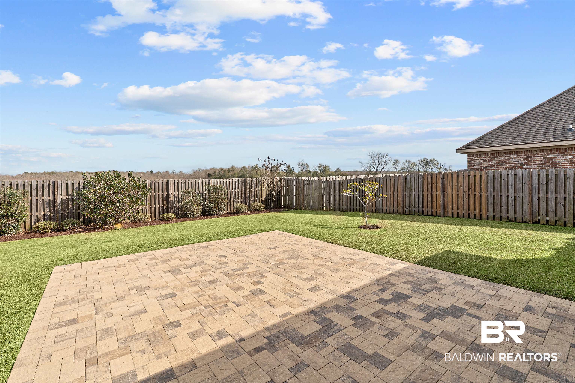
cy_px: 192
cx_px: 288
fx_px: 256
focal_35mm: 16
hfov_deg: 96.7
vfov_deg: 73.7
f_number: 8
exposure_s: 1/1000
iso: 400
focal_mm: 16
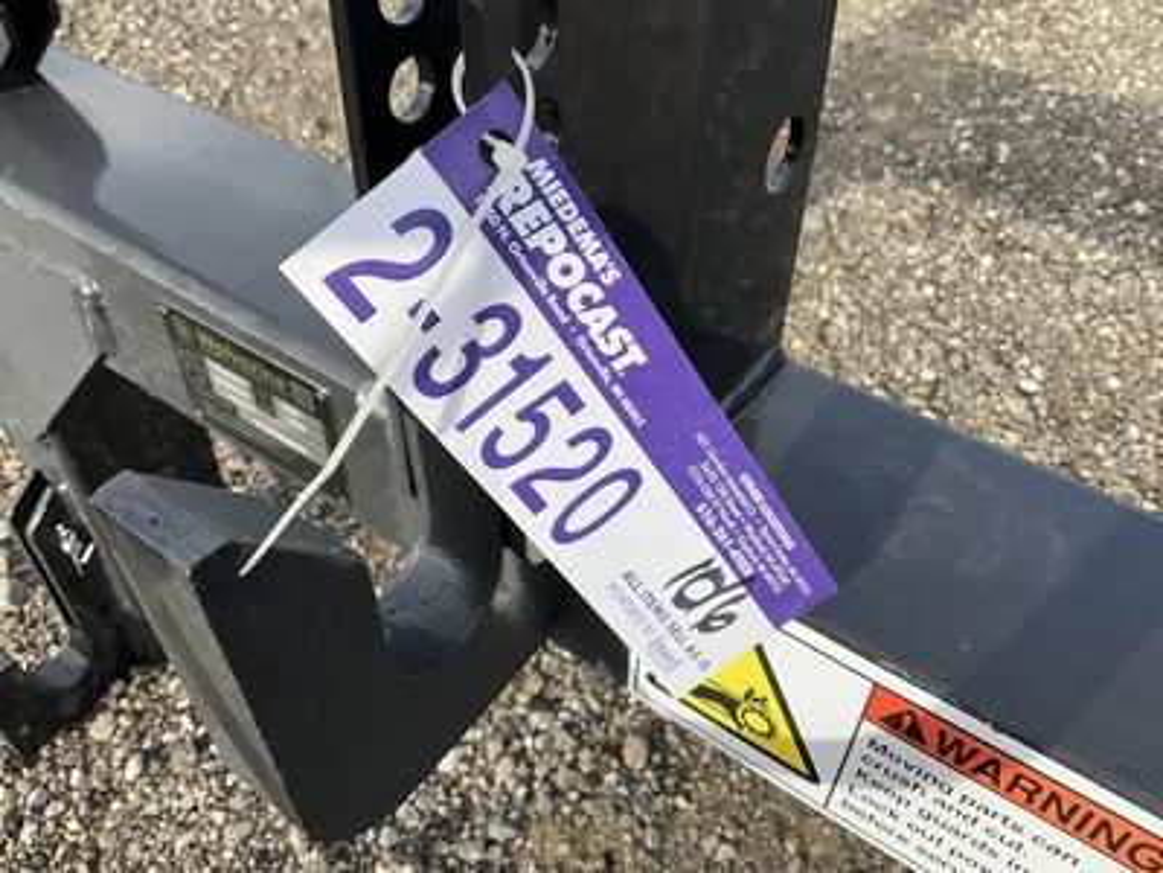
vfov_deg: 48.2
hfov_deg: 61.7
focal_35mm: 29
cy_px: 436
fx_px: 974
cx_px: 582
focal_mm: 3
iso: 25
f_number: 1.8
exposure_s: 1/562
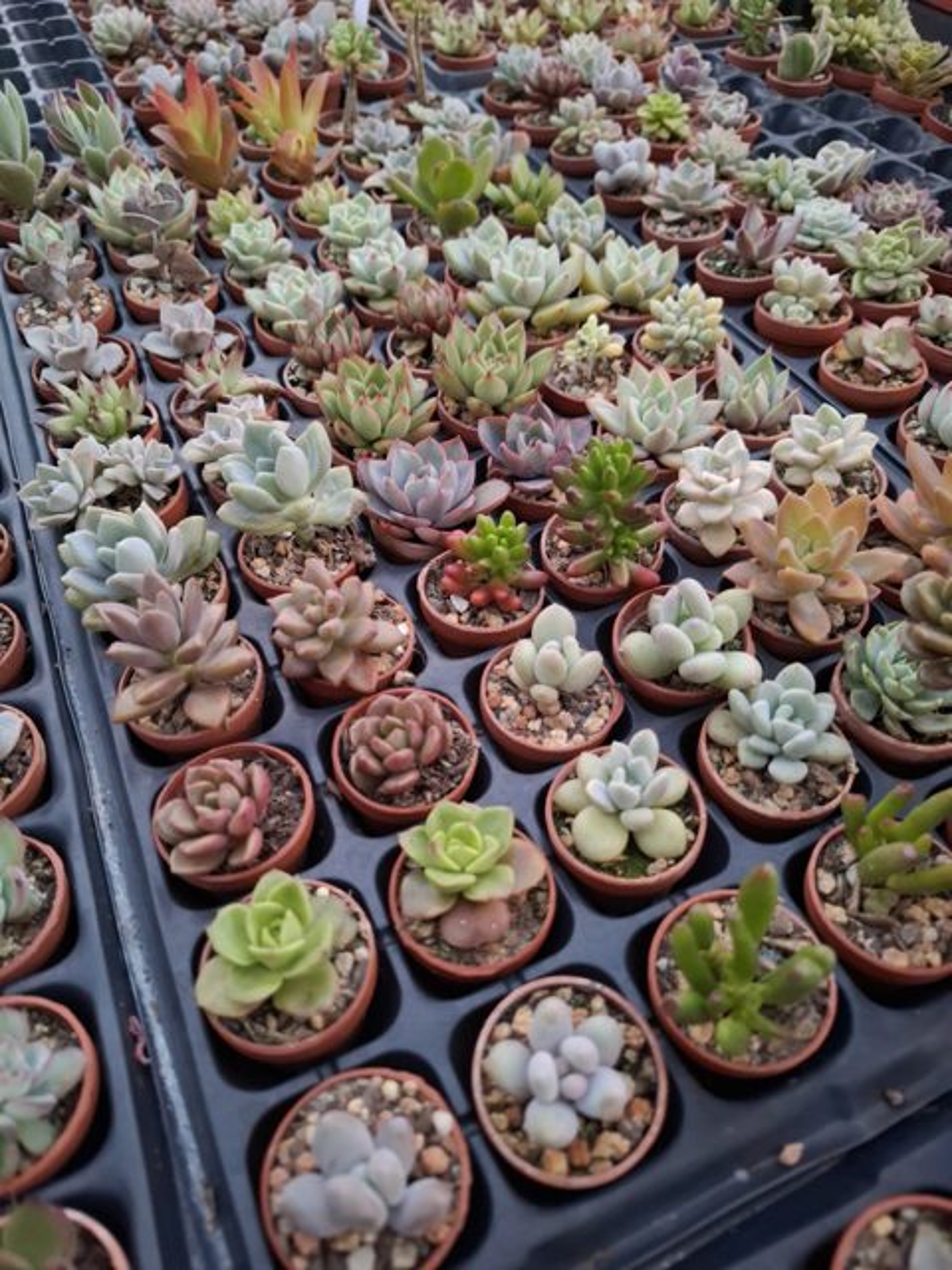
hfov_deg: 58.9
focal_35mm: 23
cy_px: 635
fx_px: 843
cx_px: 476
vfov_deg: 73.9
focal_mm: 5.54
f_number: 1.8
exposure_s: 1/25
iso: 800
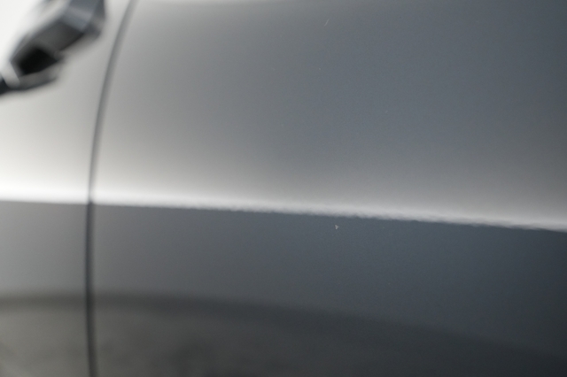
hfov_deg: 65.5
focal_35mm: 28
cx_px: 284
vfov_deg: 46.4
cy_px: 188
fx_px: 441
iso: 4000
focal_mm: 28
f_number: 4.5
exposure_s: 1/100
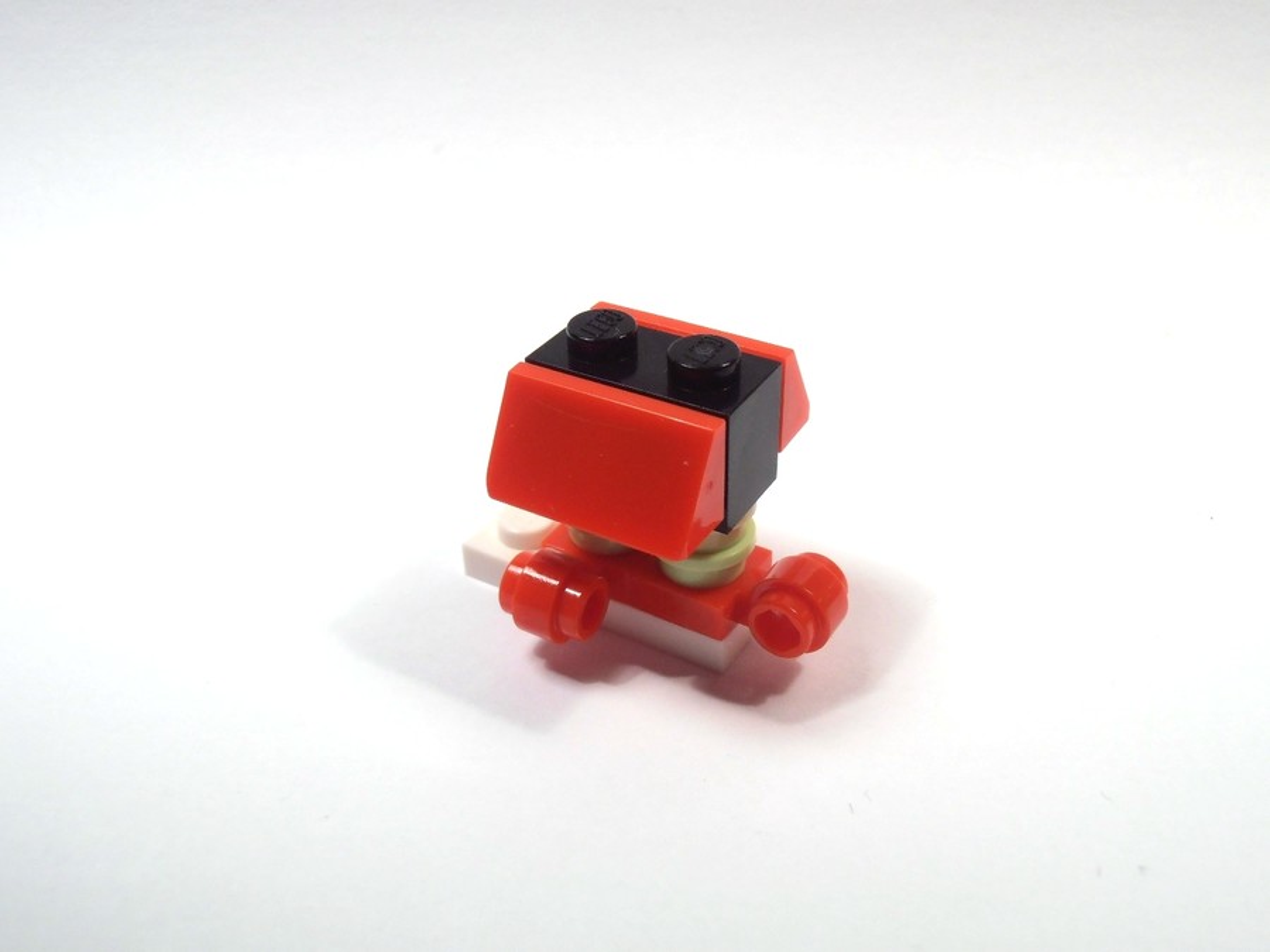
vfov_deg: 38.7
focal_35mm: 37
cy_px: 476
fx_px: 1357
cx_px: 635
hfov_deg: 50.1
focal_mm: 6.61
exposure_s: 1/60
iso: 80
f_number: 3.9
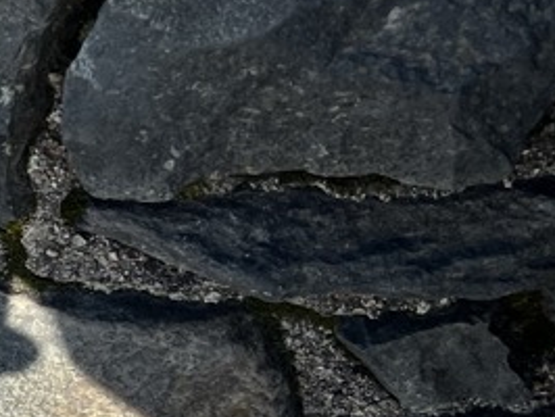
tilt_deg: -44.2
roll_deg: +5.3
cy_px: 240
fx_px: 1605
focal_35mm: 100
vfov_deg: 14.8
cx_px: -403
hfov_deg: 16.7
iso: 50
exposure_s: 1/2841
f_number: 1.5
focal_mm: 5.7
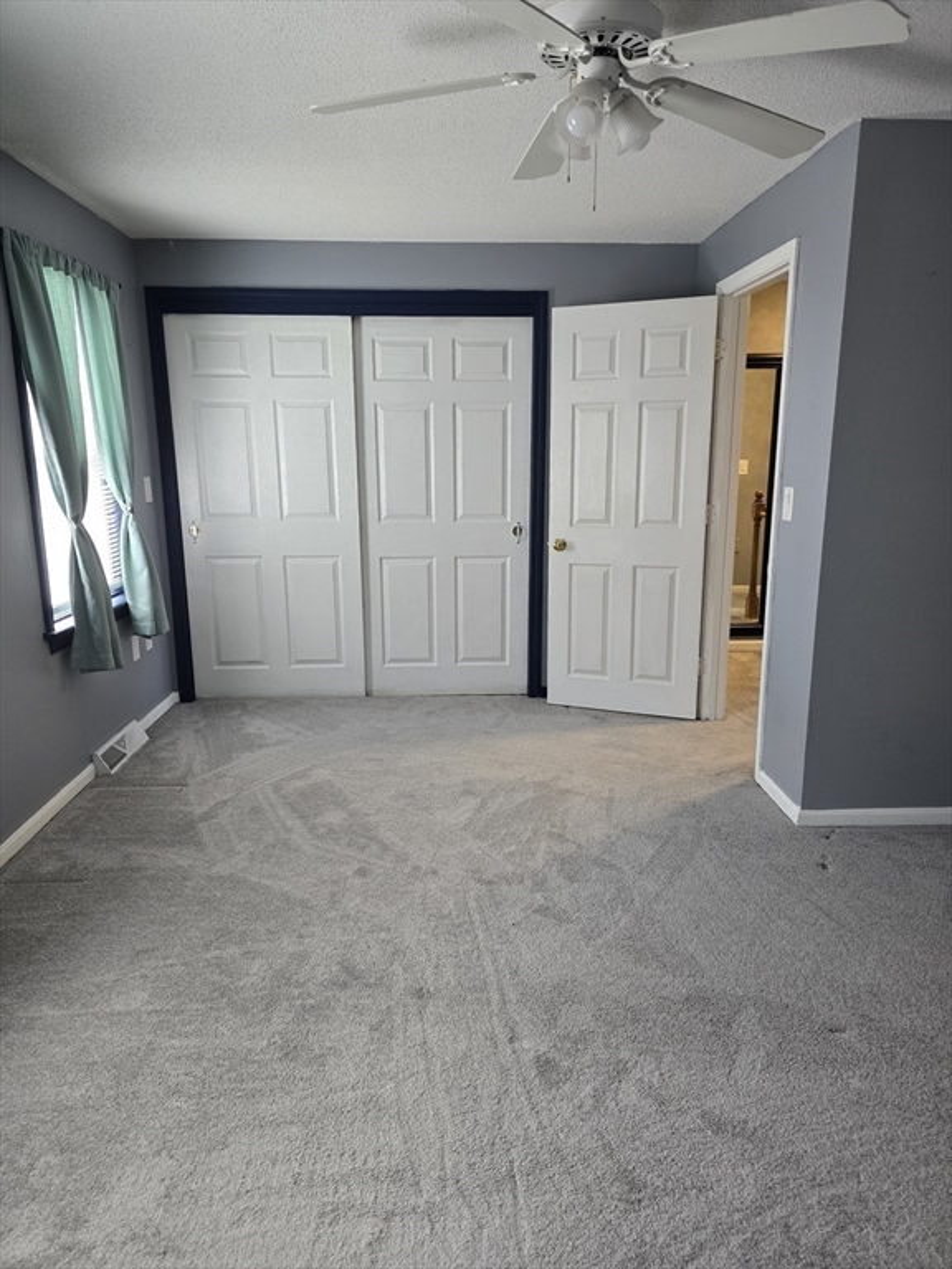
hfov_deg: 58.9
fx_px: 843
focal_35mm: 23
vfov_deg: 73.9
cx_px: 476
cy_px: 634
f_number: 1.7
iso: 400
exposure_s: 1/120
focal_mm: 6.3
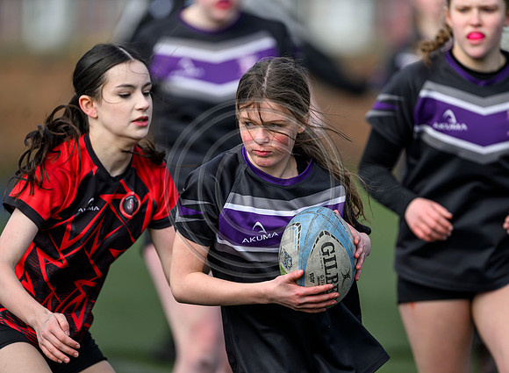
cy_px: 176
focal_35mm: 450
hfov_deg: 4.4
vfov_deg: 3.3
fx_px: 6561
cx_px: 295
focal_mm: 400
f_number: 3.2
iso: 500
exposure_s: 1/4000
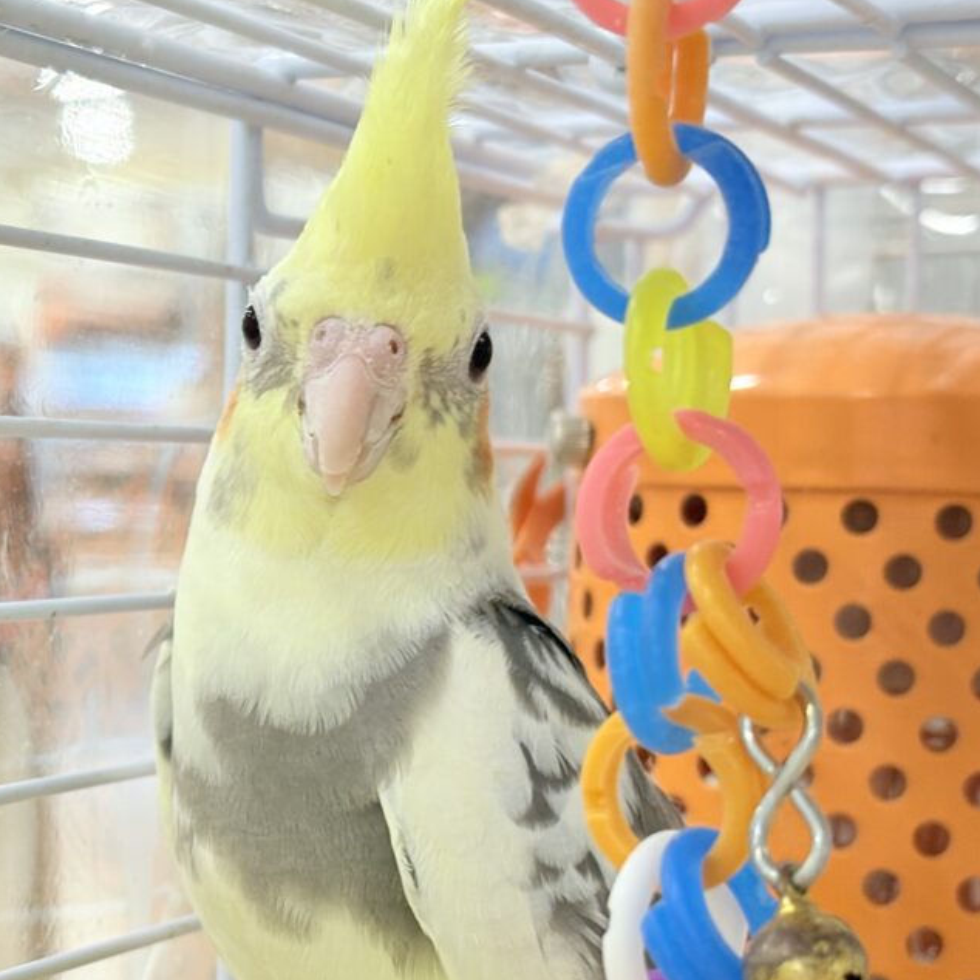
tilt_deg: -3.7
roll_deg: +0.4
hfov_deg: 19.6
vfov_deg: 19.9
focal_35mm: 87
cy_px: 641
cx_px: 105
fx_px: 2787
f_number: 1.6
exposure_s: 1/100
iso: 100
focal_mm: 5.96
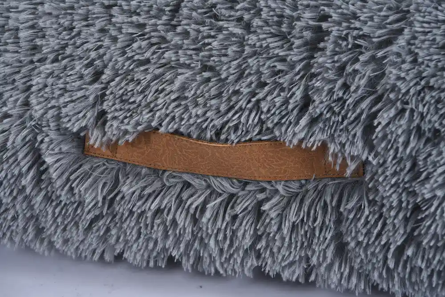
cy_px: 148
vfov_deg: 19.5
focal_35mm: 70
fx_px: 866
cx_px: 222
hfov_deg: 28.8
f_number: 10
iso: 320
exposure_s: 1/125
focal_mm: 70
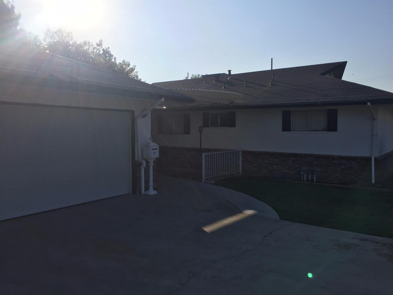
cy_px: 148
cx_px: 196
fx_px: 329
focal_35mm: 29
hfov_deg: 61.7
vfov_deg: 48.2
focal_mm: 4.15
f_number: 2.2
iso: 32
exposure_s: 1/4405
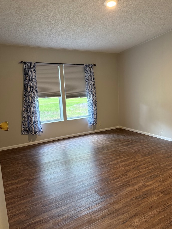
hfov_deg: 51.3
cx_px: 96
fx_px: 179
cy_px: 119
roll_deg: +1.1
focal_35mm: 27
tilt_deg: -9.7
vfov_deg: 65.3
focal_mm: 6.76
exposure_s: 1/120
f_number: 1.78
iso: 320
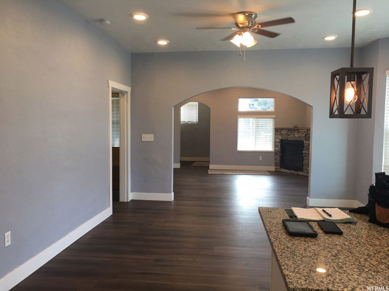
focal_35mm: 29
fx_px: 326
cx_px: 194
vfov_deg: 48.2
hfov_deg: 61.7
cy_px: 146
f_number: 2.2
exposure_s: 1/30
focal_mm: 4.15
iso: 32
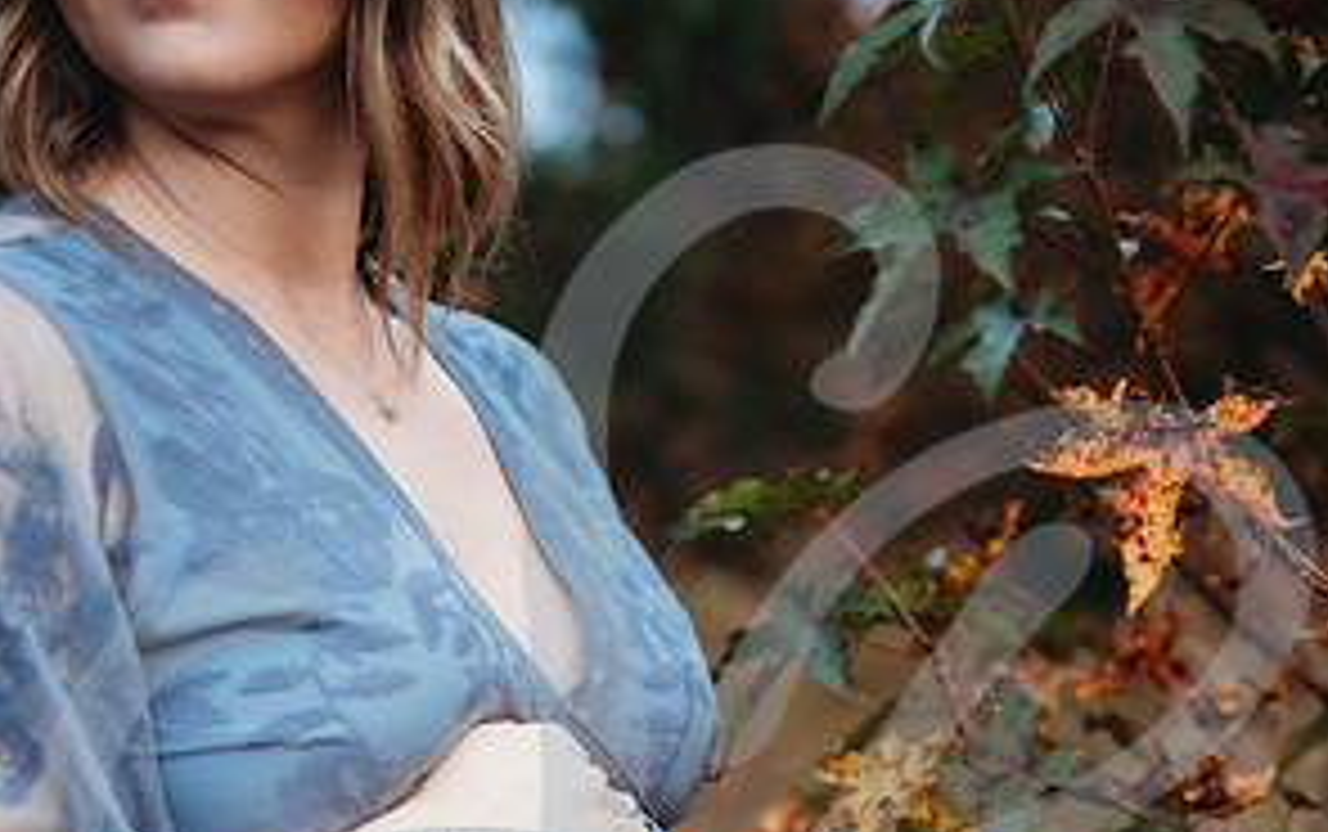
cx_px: 671
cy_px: 904
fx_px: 3152
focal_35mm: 87
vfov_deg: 14.7
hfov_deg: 23.8
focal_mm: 56
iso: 400
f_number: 2.8
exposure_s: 1/250
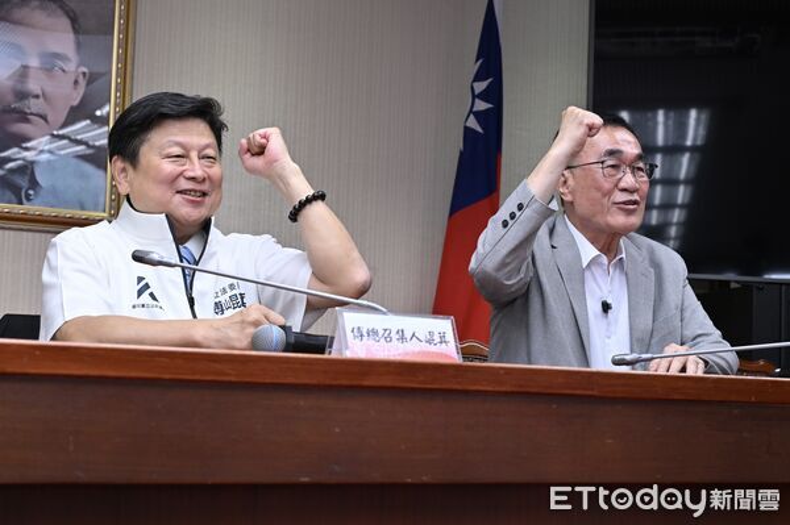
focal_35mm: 46
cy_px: 262
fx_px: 1009
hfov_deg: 42.8
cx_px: 395
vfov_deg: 29.2
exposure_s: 1/200
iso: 1000
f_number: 5.6
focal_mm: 46
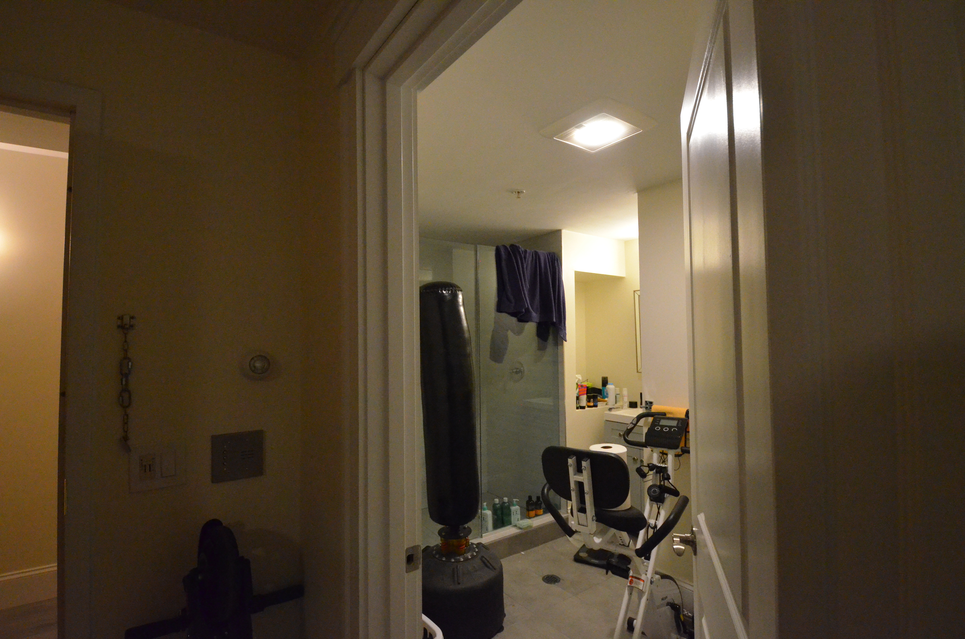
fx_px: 441
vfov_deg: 71.8
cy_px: 320
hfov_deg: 95.1
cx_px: 482
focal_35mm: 16
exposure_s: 1/160
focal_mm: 11
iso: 5000
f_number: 6.3
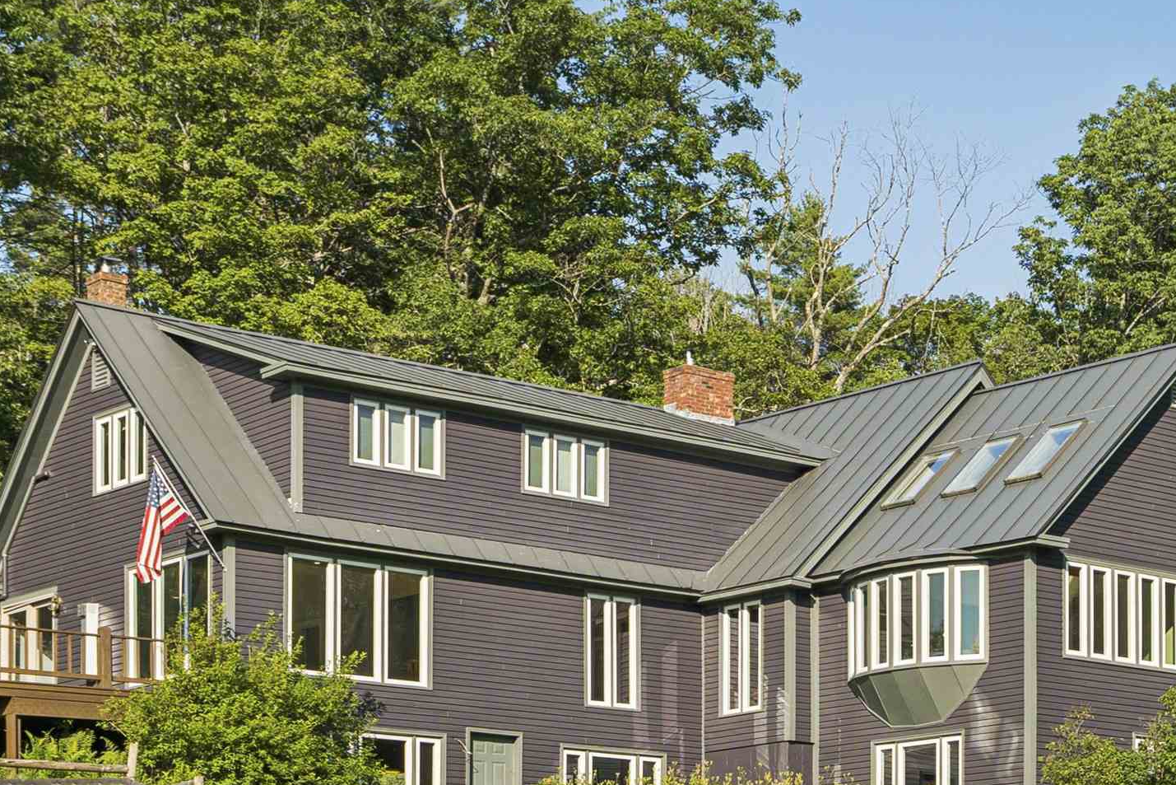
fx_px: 2809
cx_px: 946
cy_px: 568
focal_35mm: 86
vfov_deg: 15.8
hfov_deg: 23.3
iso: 125
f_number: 7.1
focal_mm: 27
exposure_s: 1/100
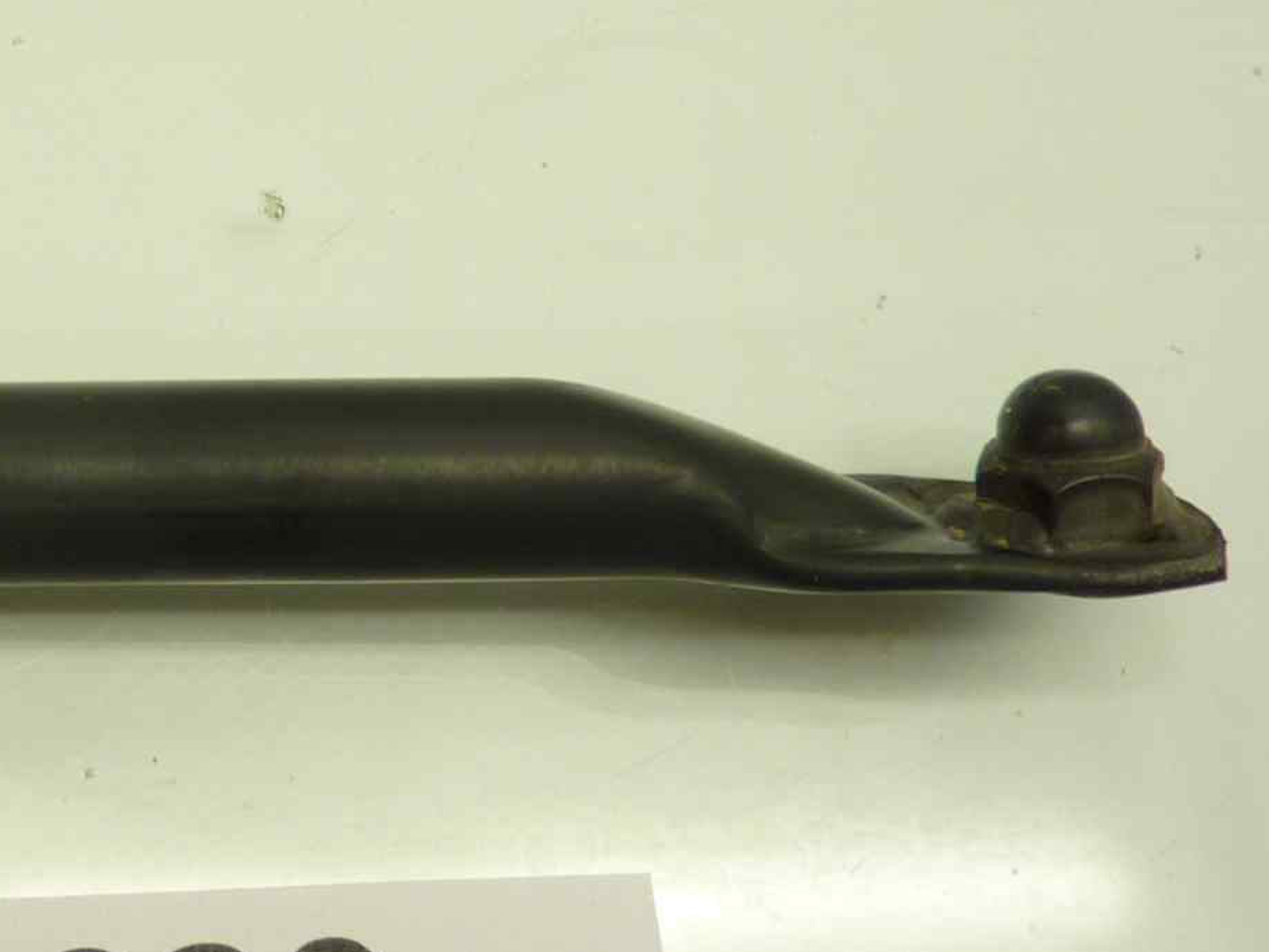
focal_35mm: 70
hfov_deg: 25.5
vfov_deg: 20.6
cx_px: -168
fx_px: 2567
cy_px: 85
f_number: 3.3
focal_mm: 4.1
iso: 80
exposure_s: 1/20
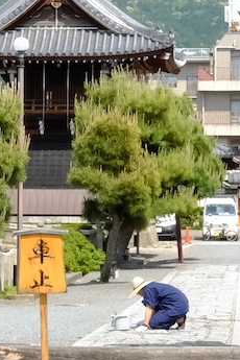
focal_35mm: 195
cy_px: 115
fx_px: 1950
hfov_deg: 7.0
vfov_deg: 10.5
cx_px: 142
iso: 1600
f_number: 16
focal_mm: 23
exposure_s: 1/500
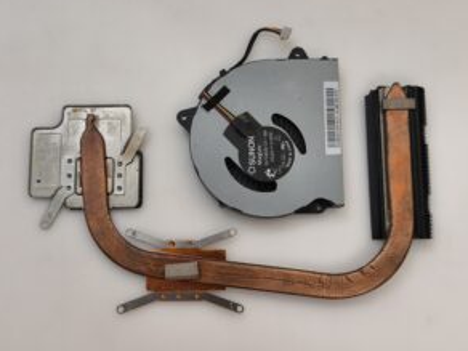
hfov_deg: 44.8
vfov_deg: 34.3
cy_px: 164
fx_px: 568
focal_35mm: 42
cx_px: 226
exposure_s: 1/50
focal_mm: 6.57
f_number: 1.6
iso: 320
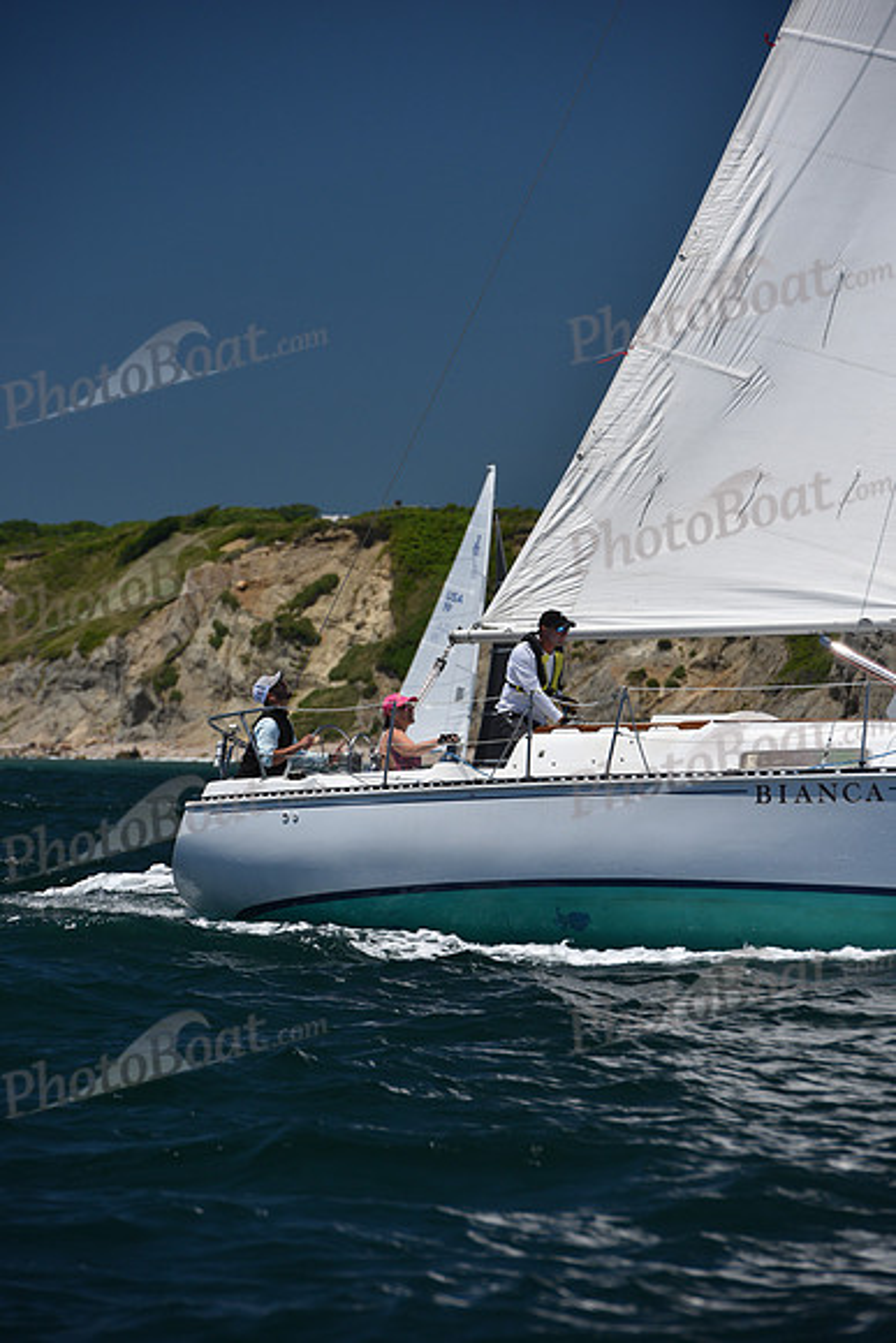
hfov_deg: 6.9
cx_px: 448
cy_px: 672
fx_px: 7462
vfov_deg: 10.3
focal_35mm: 200
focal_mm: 200
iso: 250
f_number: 7.1
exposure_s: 1/800
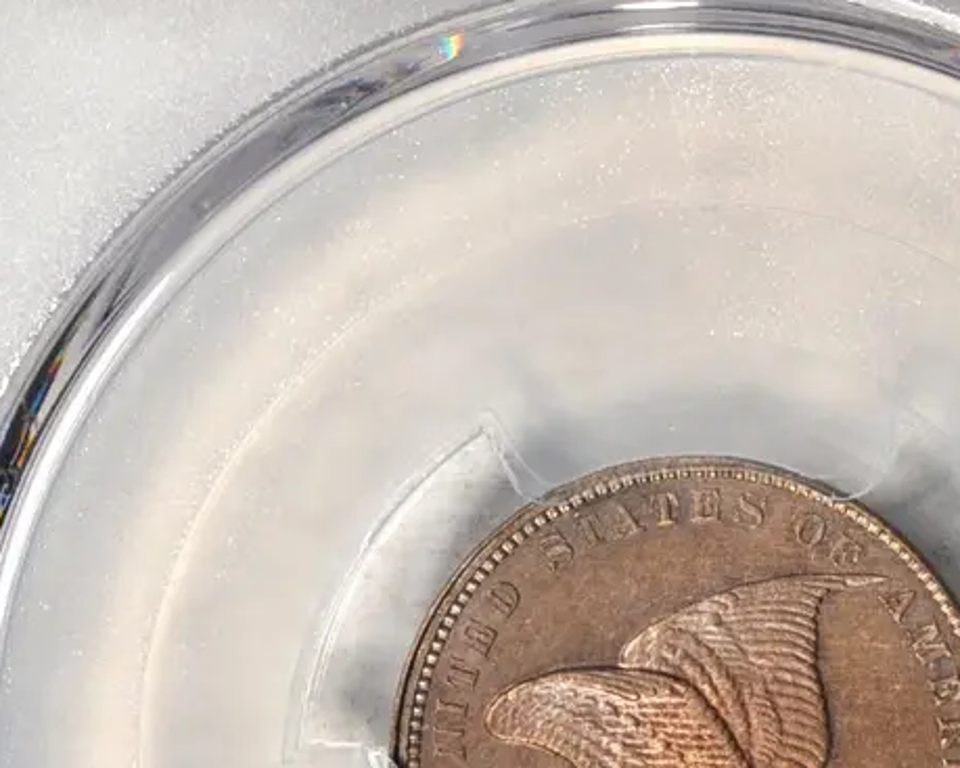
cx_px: 701
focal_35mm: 450
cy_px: 557
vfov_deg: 3.4
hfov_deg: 4.3
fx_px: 12795
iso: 500
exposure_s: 1/250
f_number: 18
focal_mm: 105
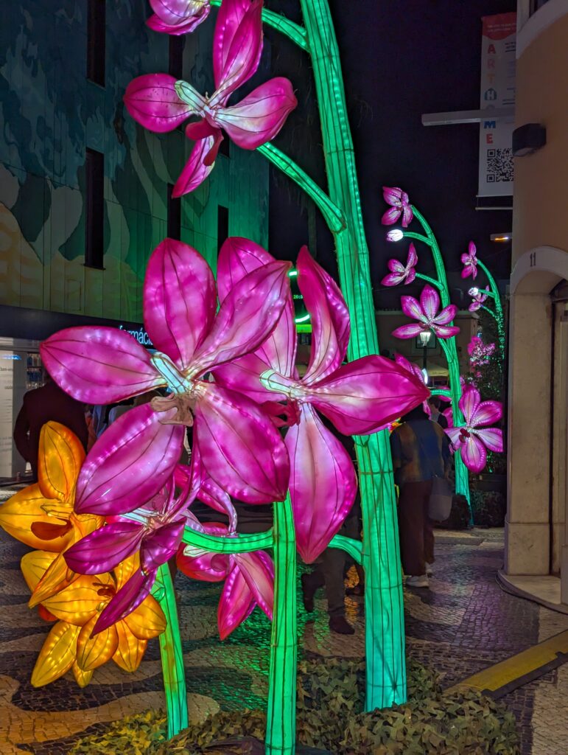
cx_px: 284
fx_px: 1048
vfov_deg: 39.6
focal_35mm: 48
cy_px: 378
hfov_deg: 30.3
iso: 81
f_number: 1.85
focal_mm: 6.81
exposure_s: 1/99.9
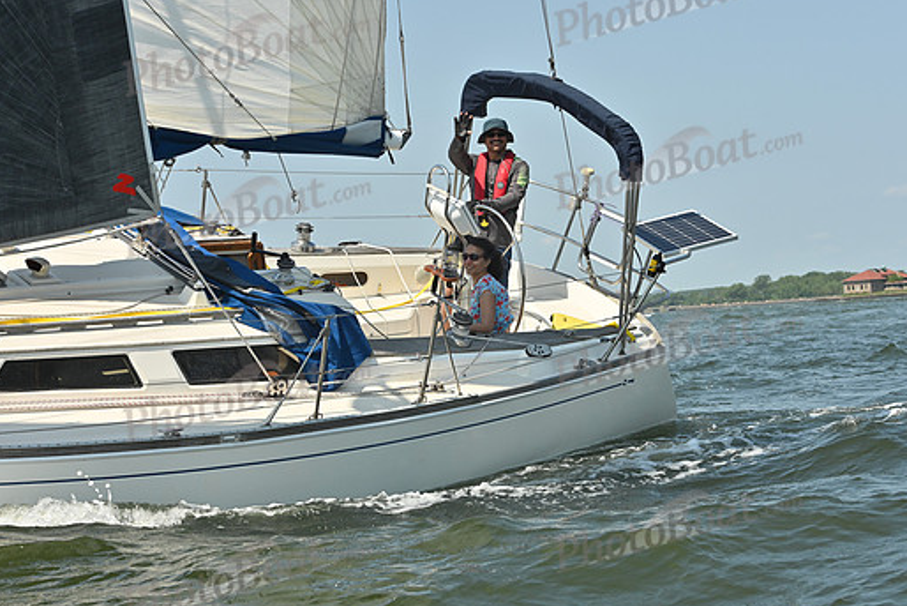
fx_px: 1991
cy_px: 280
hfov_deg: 25.7
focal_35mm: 79
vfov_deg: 17.3
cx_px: 464
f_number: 8
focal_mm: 70
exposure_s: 1/1250
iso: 320
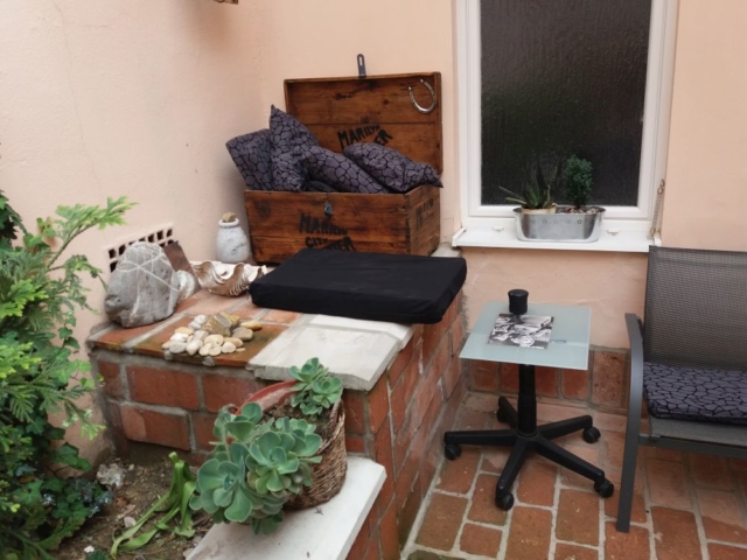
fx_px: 604
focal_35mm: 28
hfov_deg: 63.4
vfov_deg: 49.7
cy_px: 280
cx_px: 374
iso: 64
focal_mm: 3.7
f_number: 1.9
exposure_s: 1/173
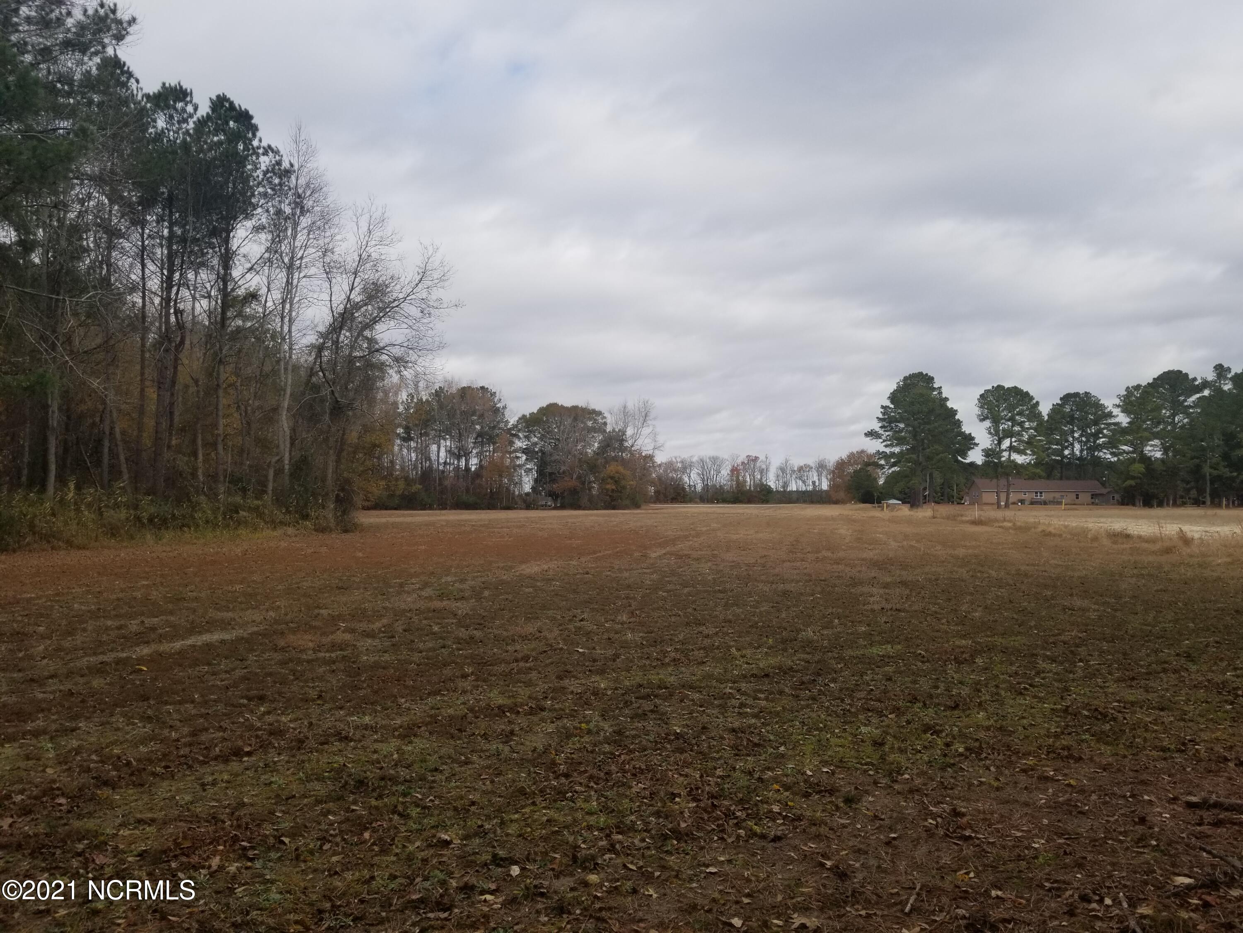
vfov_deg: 53.1
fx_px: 934
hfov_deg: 67.3
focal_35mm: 26
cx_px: 622
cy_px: 466
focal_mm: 4.25
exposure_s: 1/1812
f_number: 1.7
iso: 50
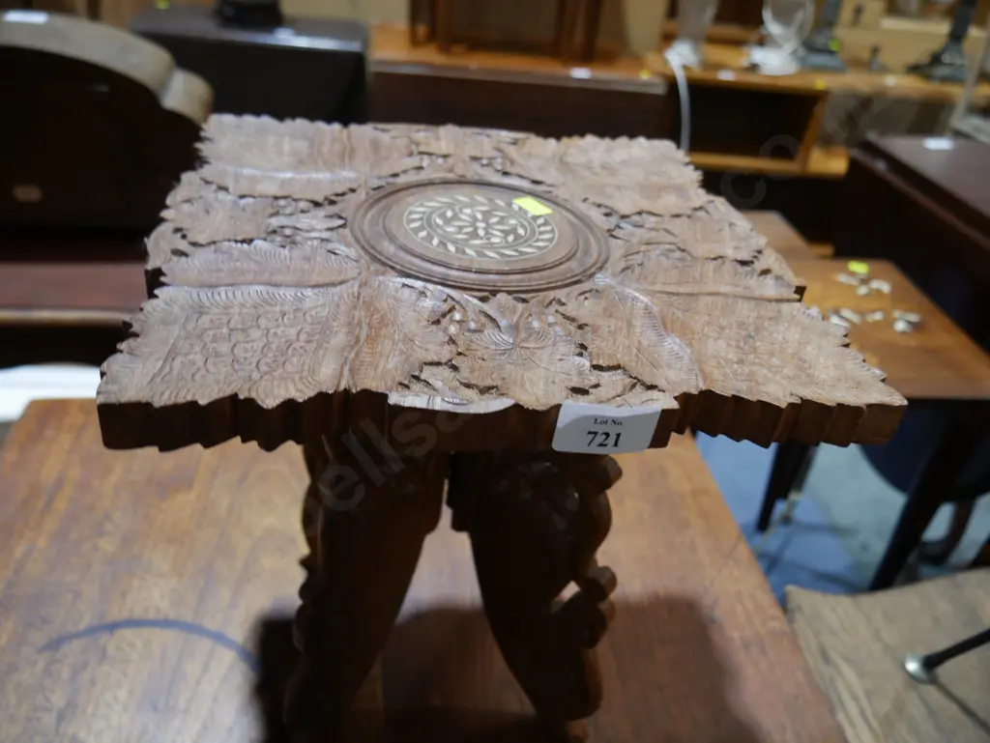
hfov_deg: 63.4
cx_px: 495
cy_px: 372
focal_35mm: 28
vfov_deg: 49.8
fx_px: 801
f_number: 3.5
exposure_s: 1/60
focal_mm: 14
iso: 320
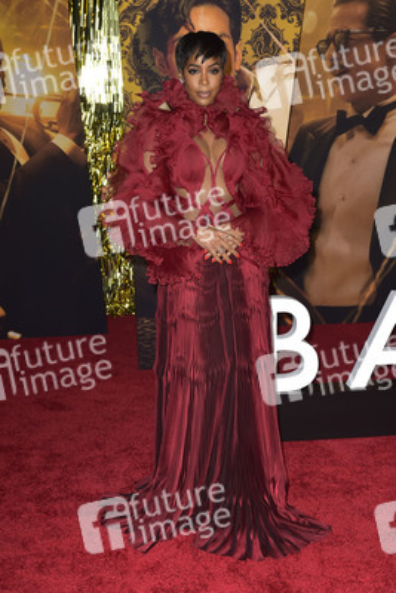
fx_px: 857
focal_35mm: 52
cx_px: 198
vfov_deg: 38.2
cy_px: 296
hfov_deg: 26.0
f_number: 6.3
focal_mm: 52
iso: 640
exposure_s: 1/250
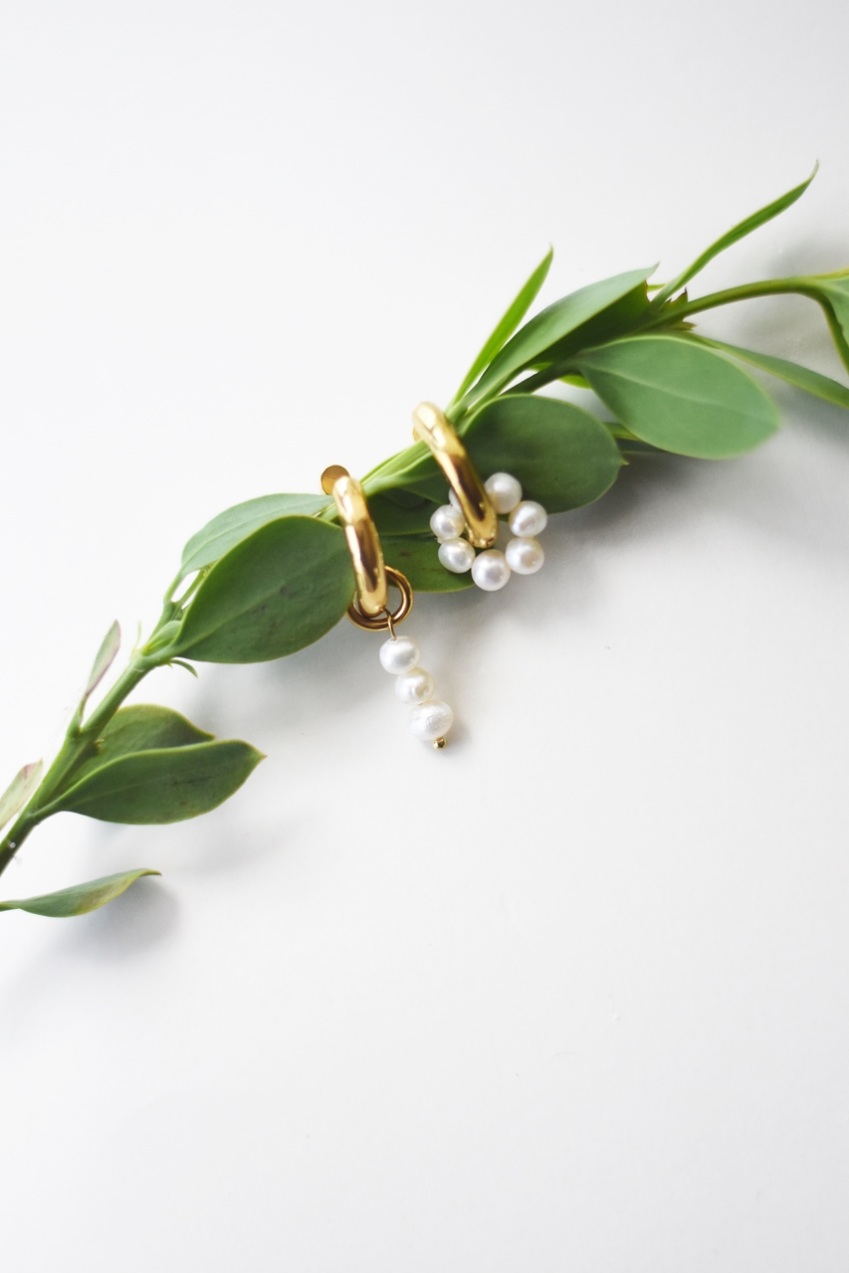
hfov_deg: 18.2
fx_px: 2654
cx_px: 424
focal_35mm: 75
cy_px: 636
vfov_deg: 27.0
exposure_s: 1/8000
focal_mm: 50
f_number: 1.8
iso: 560
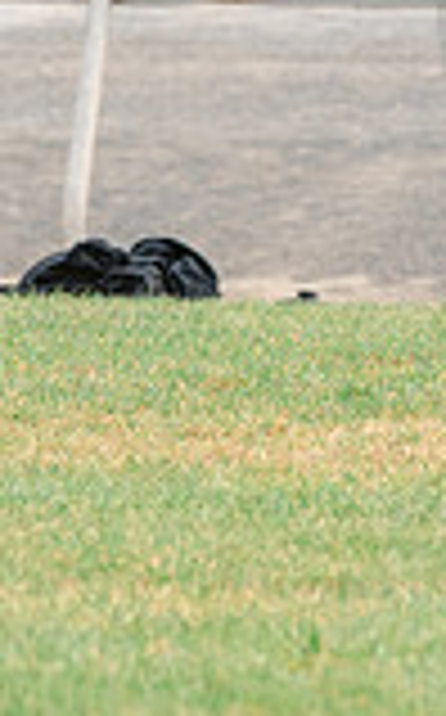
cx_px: 415
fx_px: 26580
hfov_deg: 1.0
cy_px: 129
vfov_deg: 1.5
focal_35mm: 1363
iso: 400
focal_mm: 200
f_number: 4
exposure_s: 1/1000
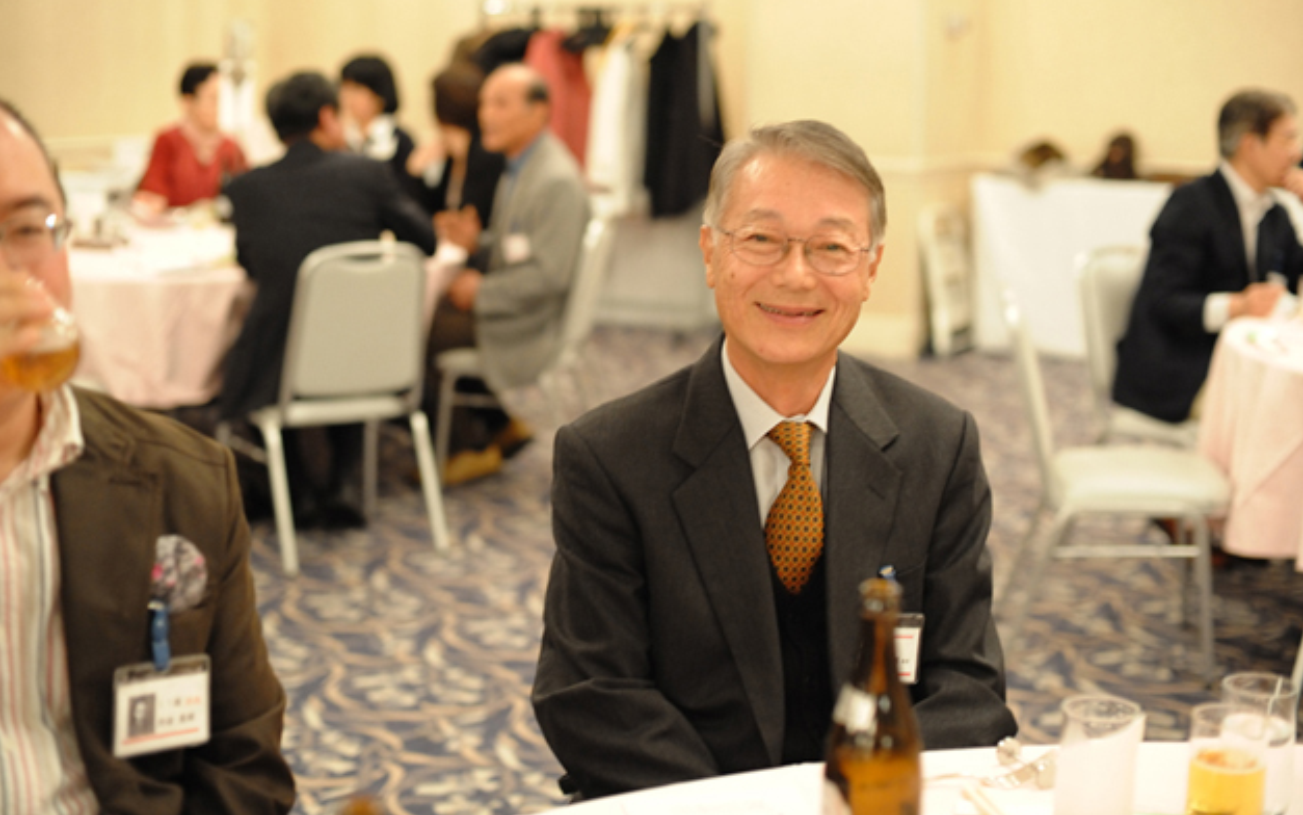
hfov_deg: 38.9
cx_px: 663
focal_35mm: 52
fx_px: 1847
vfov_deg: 24.9
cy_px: 383
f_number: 2.8
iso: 2800
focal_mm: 50
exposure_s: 1/100
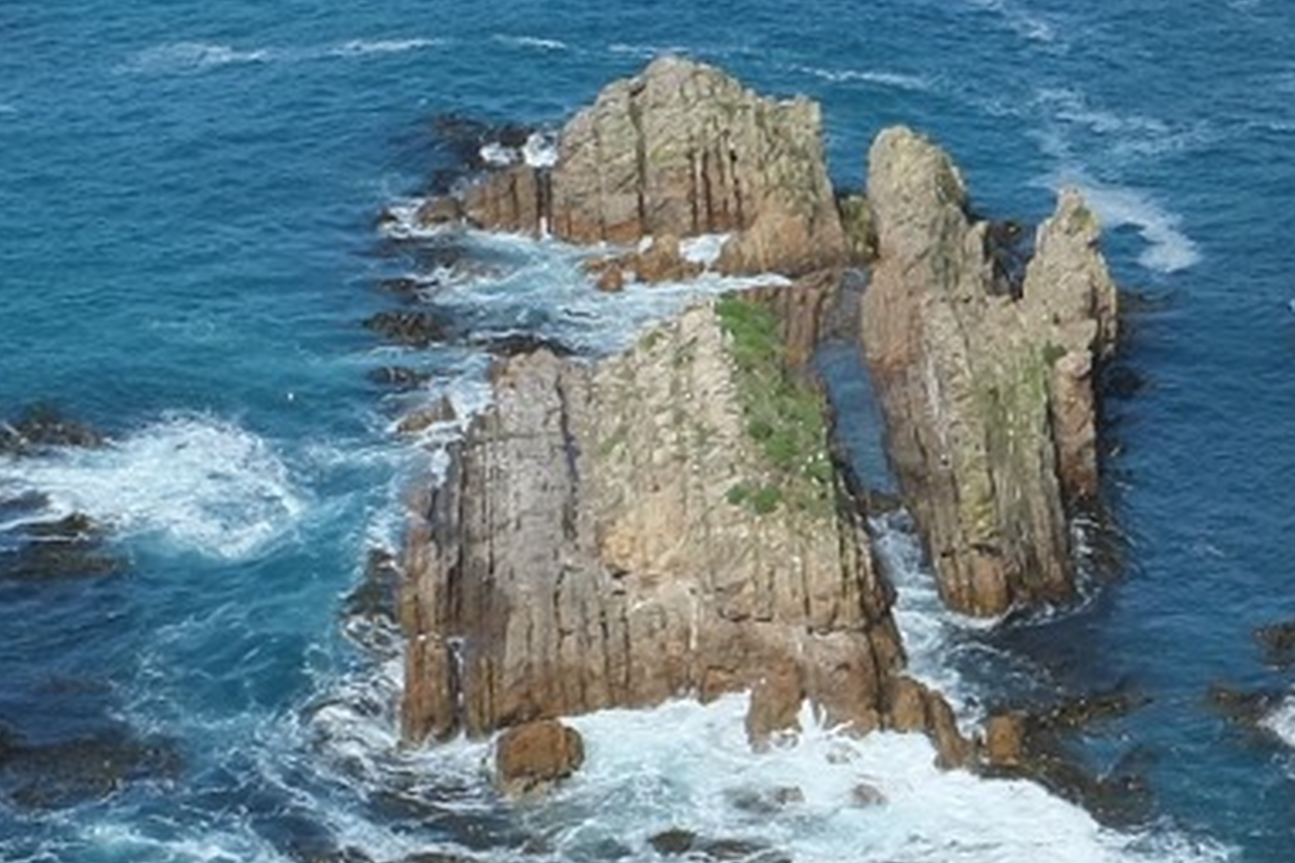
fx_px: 4892
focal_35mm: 136
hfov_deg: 15.0
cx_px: 925
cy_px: 204
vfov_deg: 10.1
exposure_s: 1/300
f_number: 11
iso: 400
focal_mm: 18
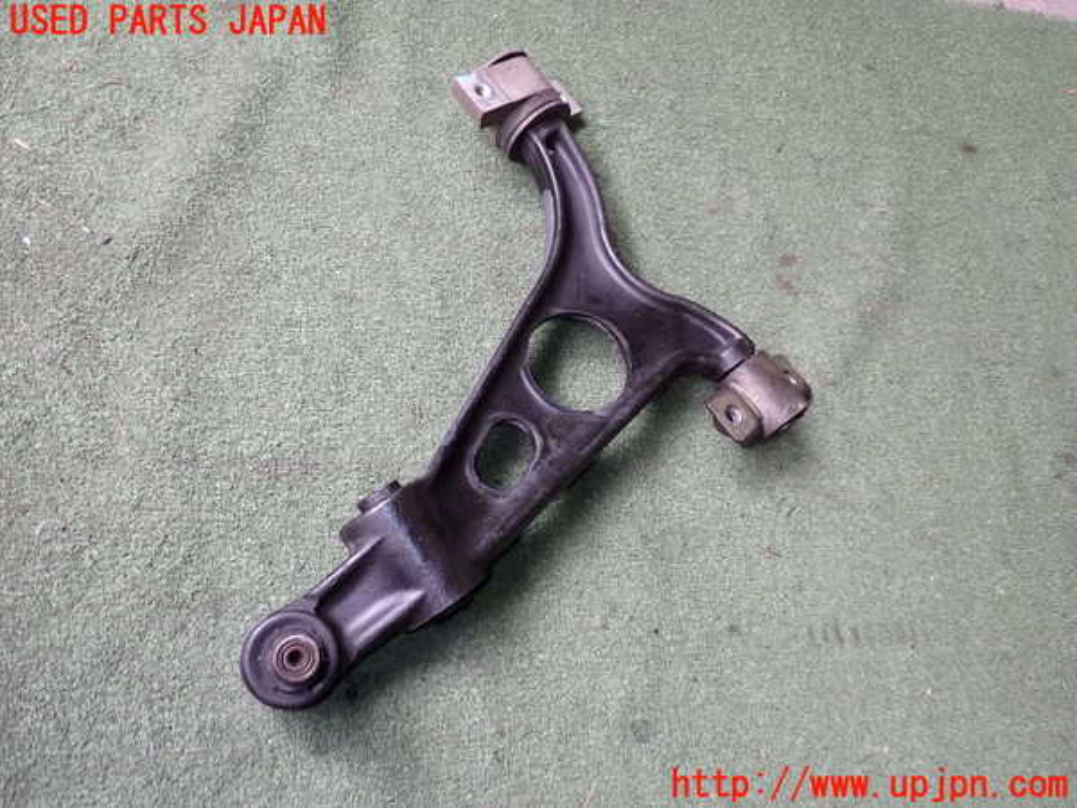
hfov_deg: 60.0
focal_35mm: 30
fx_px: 933
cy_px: 404
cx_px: 538
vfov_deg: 46.8
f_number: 2.3
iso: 200
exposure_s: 1/100
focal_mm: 5.4
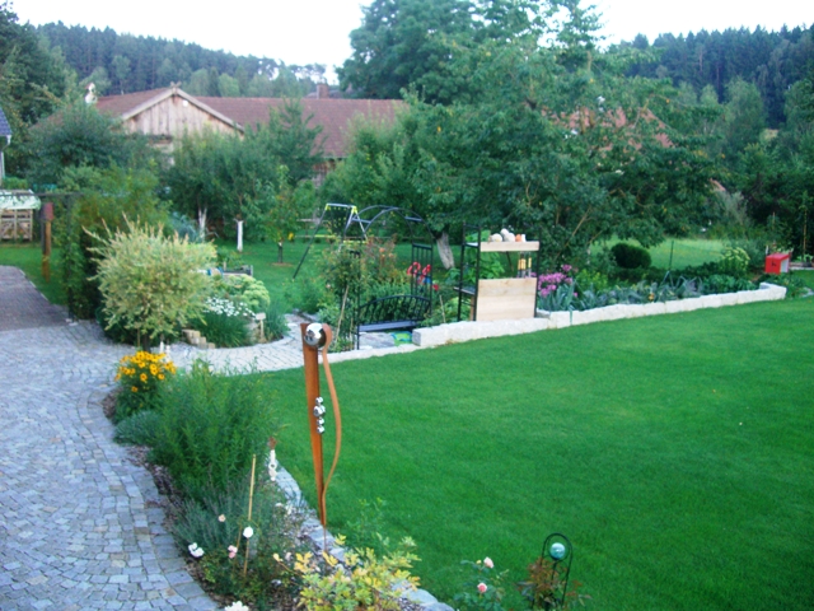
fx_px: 894
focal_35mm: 38
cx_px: 407
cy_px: 306
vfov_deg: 37.7
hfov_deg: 49.0
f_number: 2.8
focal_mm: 7.9
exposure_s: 1/60
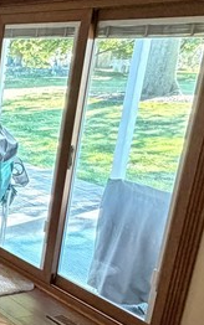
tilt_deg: -15.8
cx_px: -165
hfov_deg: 17.8
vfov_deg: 35.0
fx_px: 515
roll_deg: -1.6
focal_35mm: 58
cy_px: 192
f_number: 2.2
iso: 500
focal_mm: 2.22
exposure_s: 1/60
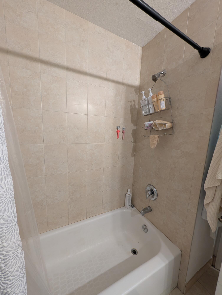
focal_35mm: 12
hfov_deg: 94.6
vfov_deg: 110.5
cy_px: 148
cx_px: 111
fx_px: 102
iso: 142
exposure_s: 1/60
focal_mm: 2.02
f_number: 1.7
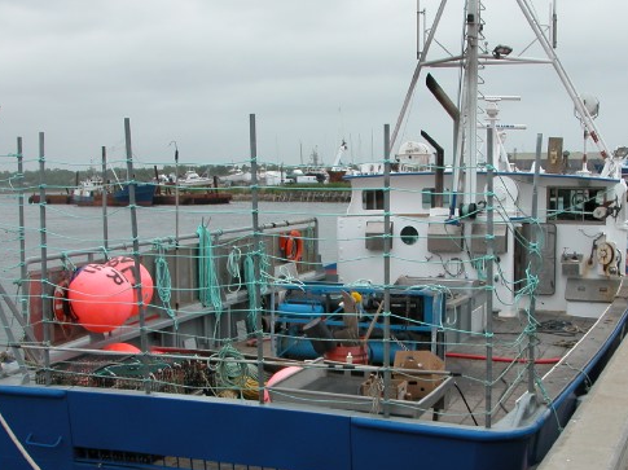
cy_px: 307
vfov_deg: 27.9
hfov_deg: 36.8
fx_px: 943
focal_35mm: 52
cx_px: 347
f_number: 5.6
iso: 100
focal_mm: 8.9
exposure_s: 1/210
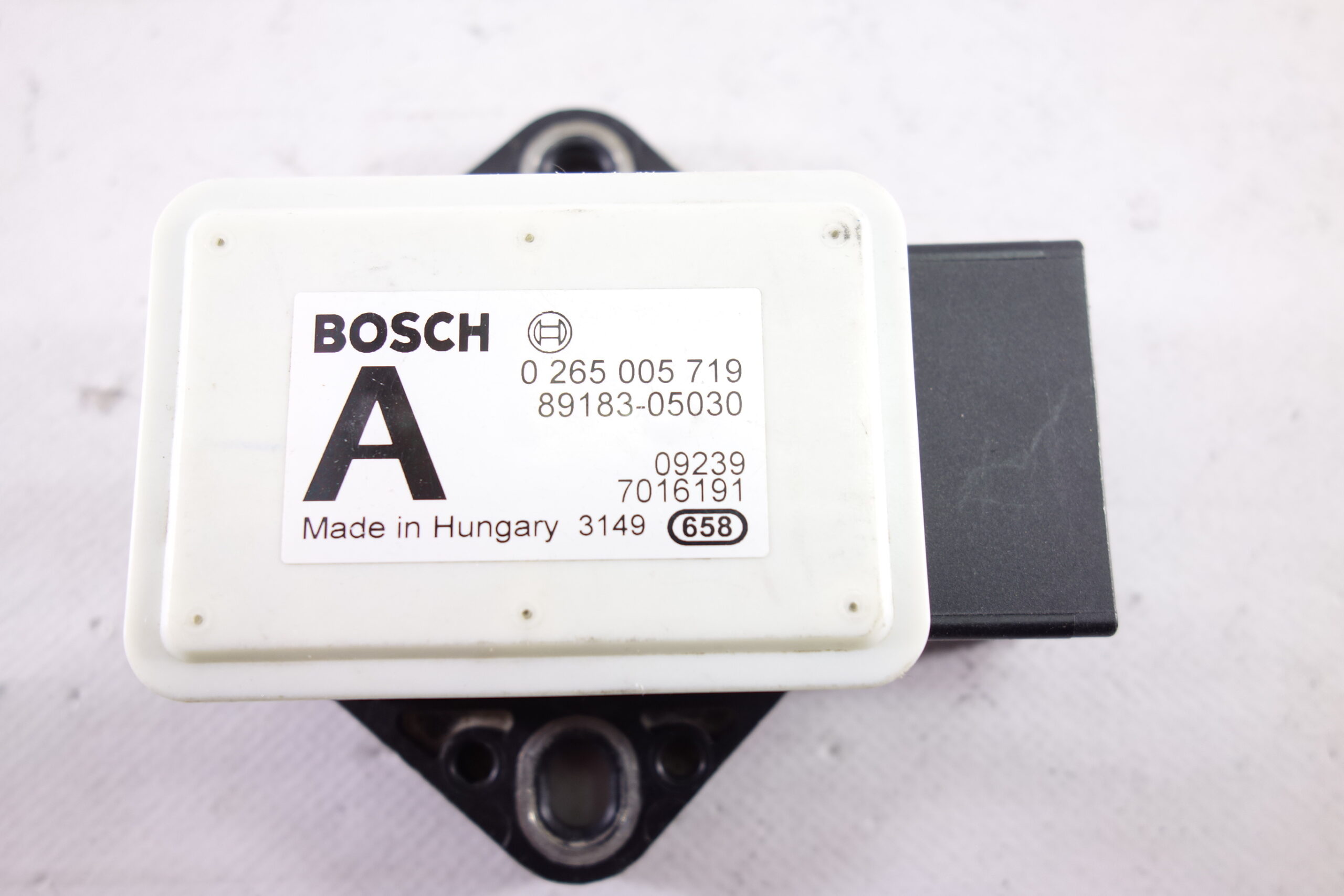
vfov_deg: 46.4
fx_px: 1045
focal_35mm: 28
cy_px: 448
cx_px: 672
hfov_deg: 65.5
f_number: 3.2
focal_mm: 10.4
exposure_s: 1/15
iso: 125
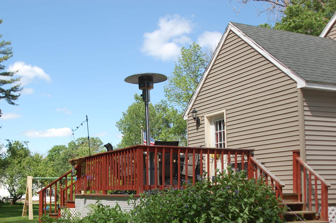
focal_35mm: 52
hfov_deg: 37.9
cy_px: 158
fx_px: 485
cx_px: 120
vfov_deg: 25.7
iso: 200
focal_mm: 24
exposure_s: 1/500
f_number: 5.6
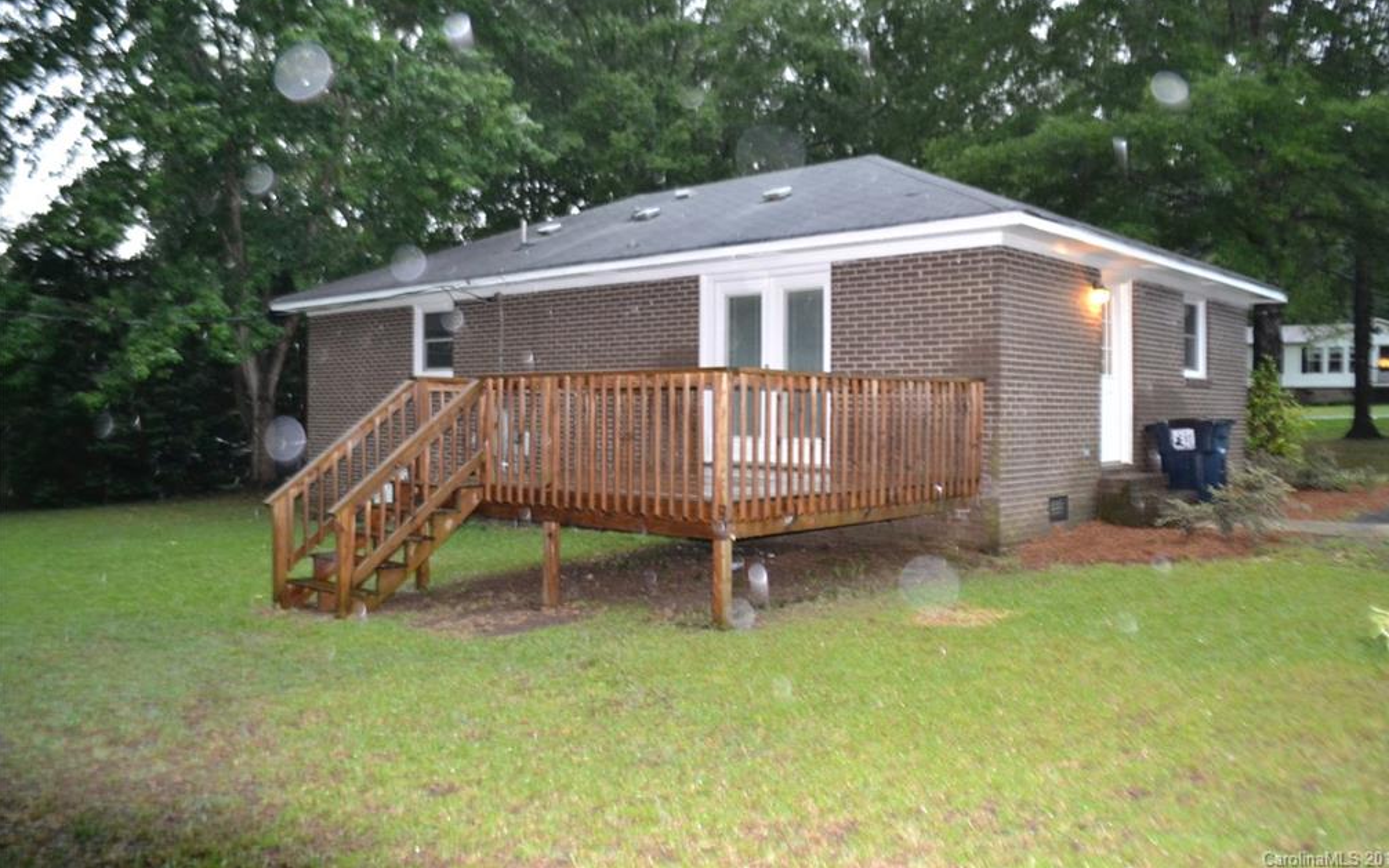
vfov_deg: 44.5
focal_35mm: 28
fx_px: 1060
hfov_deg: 66.5
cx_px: 704
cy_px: 400
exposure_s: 1/60
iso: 1400
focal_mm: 18
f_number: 3.5
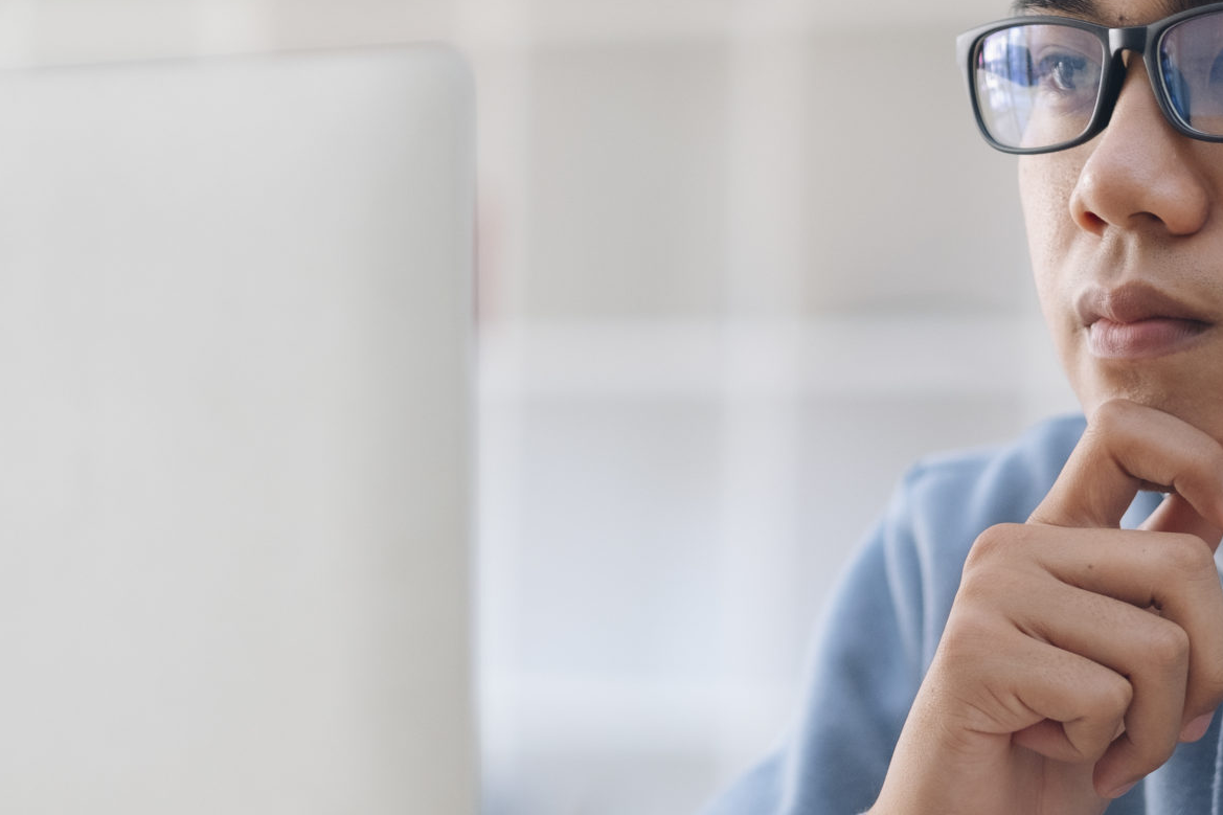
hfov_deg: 11.2
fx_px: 6250
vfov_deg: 7.5
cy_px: 427
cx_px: 674
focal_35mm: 184
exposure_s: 1/125
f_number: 2
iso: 320
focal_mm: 56
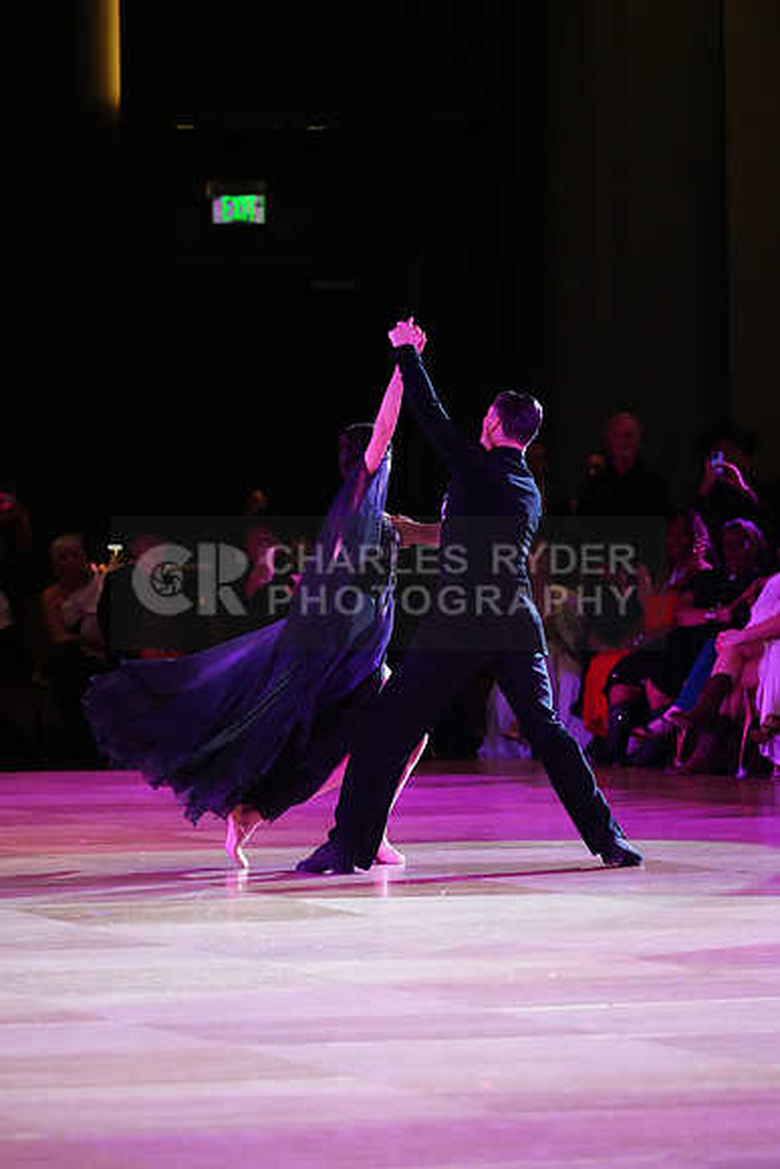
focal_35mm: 200
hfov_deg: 6.9
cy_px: 584
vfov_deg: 10.3
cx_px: 390
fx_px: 6496
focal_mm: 200
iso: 6400
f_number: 4
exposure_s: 1/400
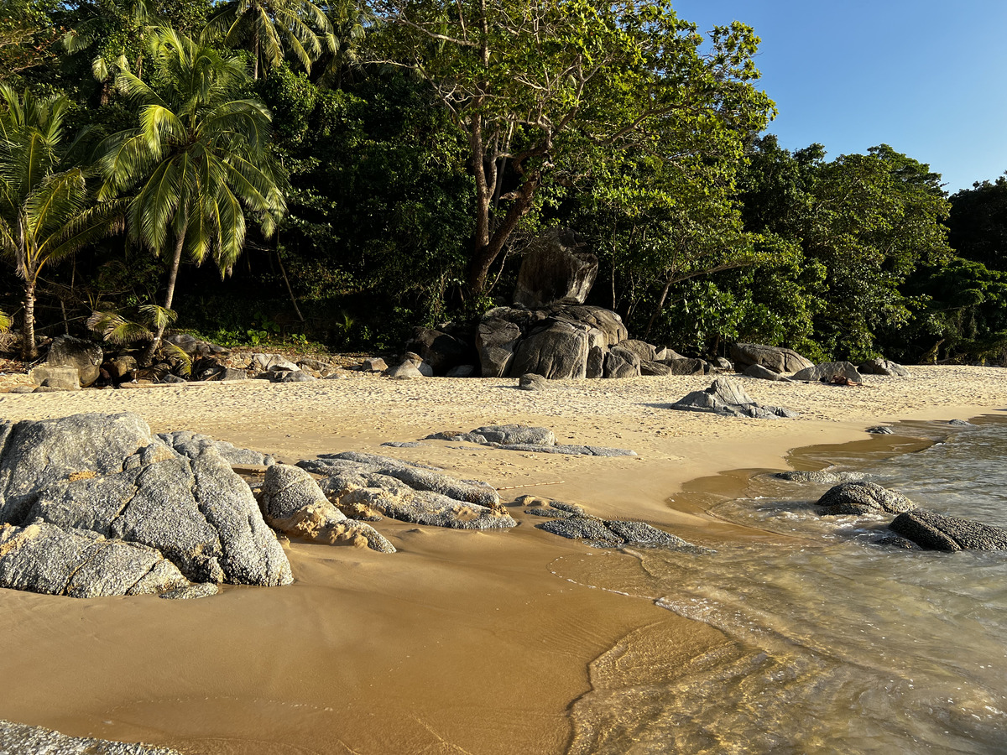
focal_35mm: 26
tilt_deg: +0.1
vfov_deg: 53.1
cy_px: 378
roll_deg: +1.8
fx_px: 756
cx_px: 504
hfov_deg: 67.3
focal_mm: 5.7
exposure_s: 1/2208
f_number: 1.5
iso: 50
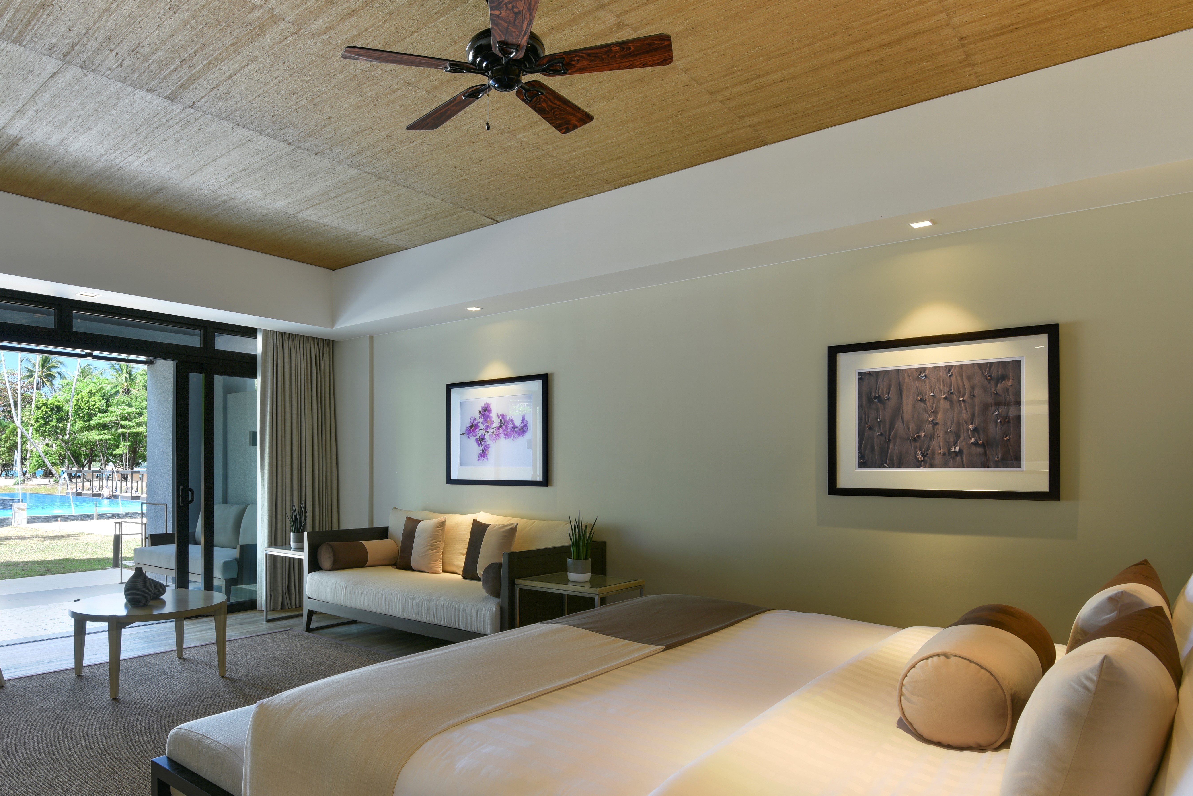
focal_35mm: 22
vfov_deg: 56.9
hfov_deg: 77.7
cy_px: 467
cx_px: 480
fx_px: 729
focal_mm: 16
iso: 31
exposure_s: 6
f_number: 11
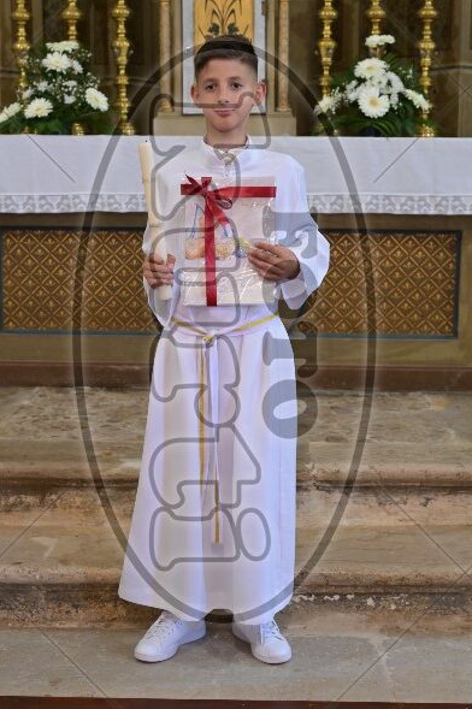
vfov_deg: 37.5
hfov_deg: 25.5
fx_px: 1043
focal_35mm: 53
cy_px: 332
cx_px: 223
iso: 4000
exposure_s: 1/125
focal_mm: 48
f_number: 5
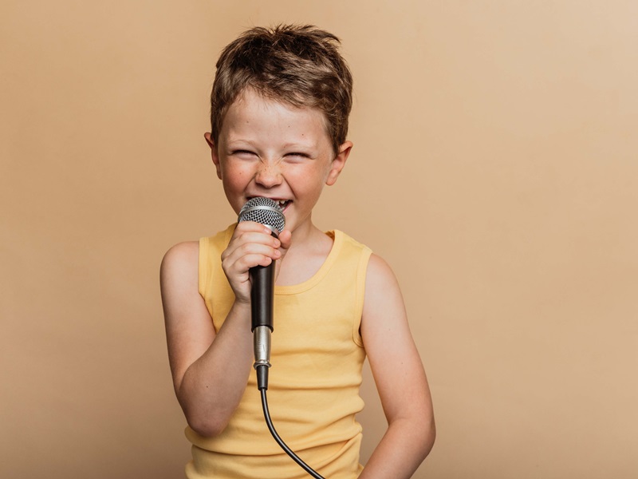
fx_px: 1216
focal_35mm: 66
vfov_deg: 22.3
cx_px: 319
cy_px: 240
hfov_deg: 29.4
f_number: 6.3
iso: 100
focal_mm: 33
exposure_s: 1/250
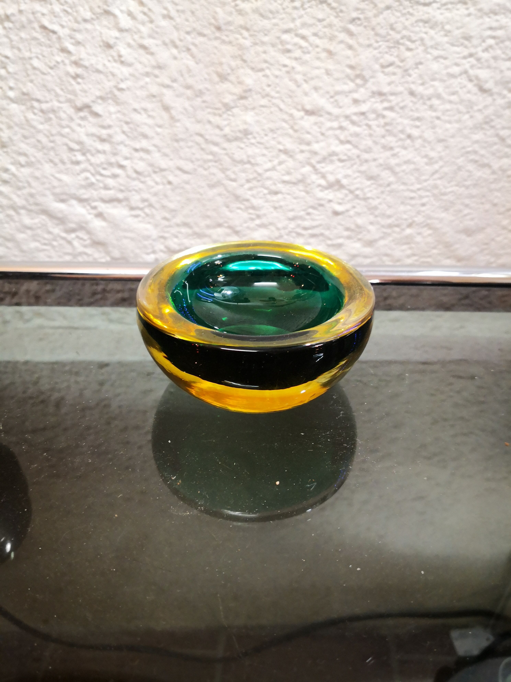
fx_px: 531
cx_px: 256
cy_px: 341
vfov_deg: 65.3
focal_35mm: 27
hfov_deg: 51.4
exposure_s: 1/33.3
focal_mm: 3.95
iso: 320
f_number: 1.6
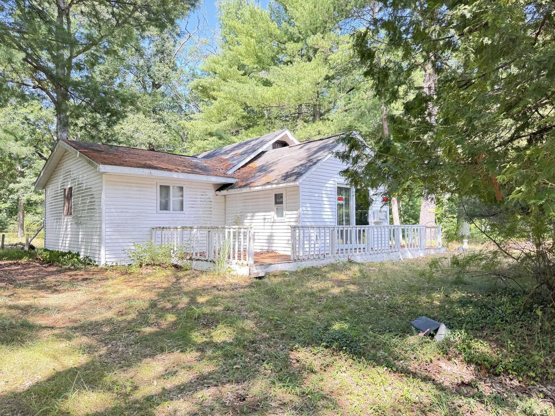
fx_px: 385
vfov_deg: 56.8
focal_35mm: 24
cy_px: 208
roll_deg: +0.3
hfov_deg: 71.6
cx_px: 278
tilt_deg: +2.7
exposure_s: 1/168
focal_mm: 6.76
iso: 100
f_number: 1.78
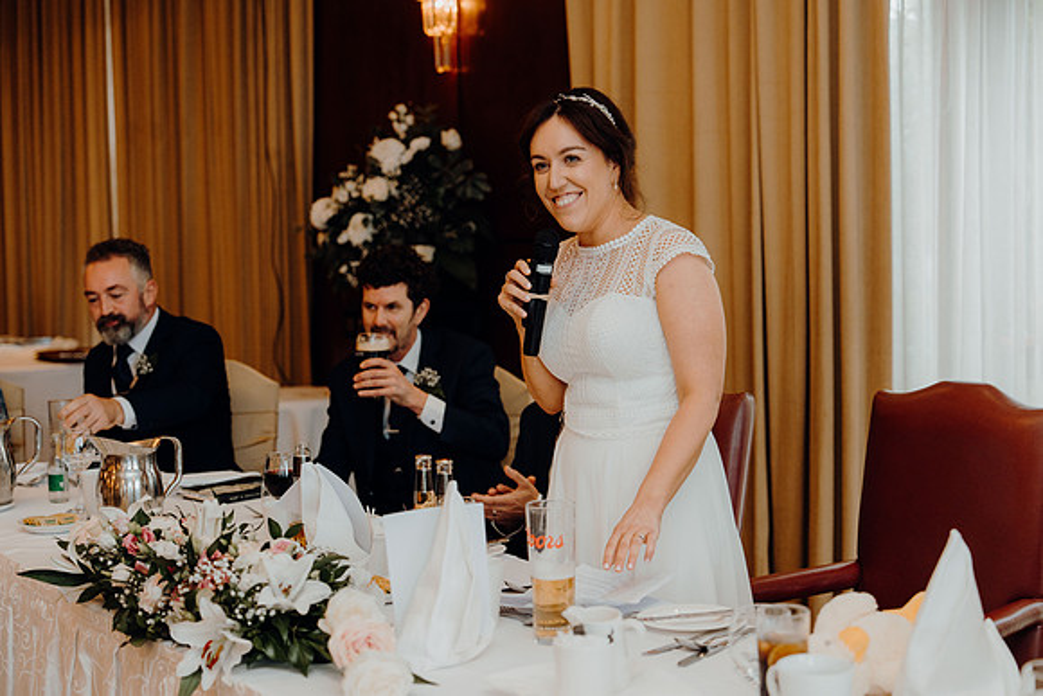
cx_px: 522
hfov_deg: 34.5
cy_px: 348
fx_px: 1681
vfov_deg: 23.4
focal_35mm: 58
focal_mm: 58
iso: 1250
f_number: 2.8
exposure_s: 1/200
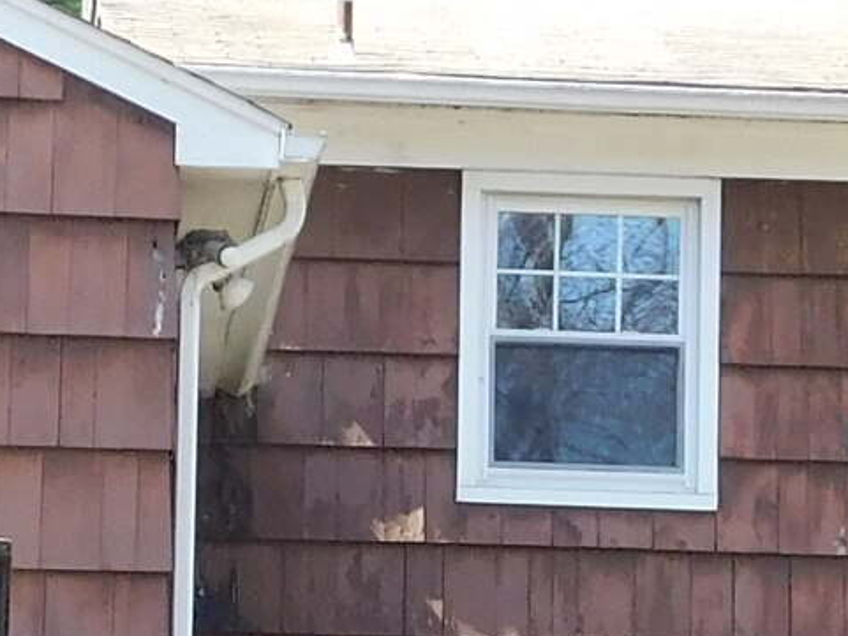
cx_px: 159
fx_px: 5636
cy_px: 772
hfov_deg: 8.6
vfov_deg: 6.4
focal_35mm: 230
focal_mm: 6.3
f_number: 3.5
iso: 125
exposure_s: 1/200
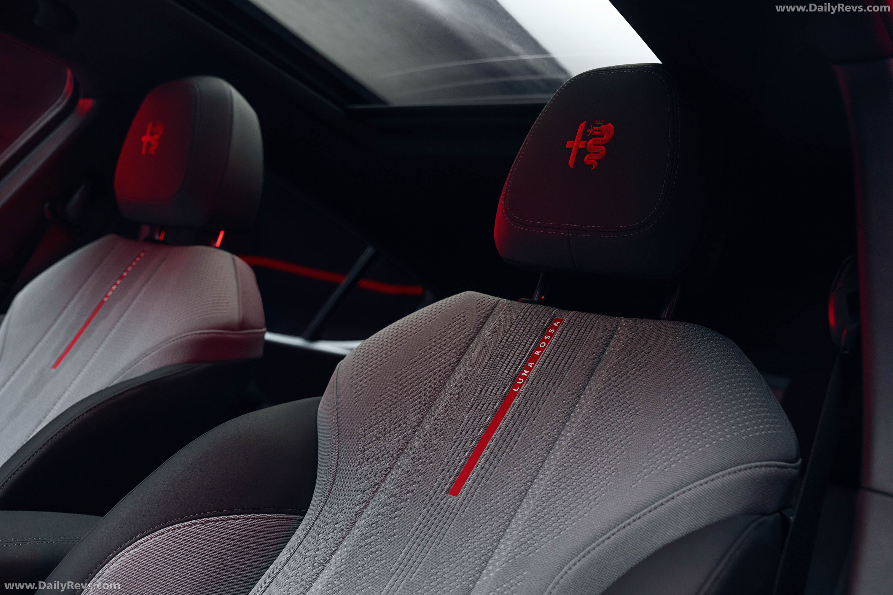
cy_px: 298
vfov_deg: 36.5
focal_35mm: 36
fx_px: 903
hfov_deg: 52.6
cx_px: 446
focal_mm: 36.4
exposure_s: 1/13
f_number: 4
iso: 1600
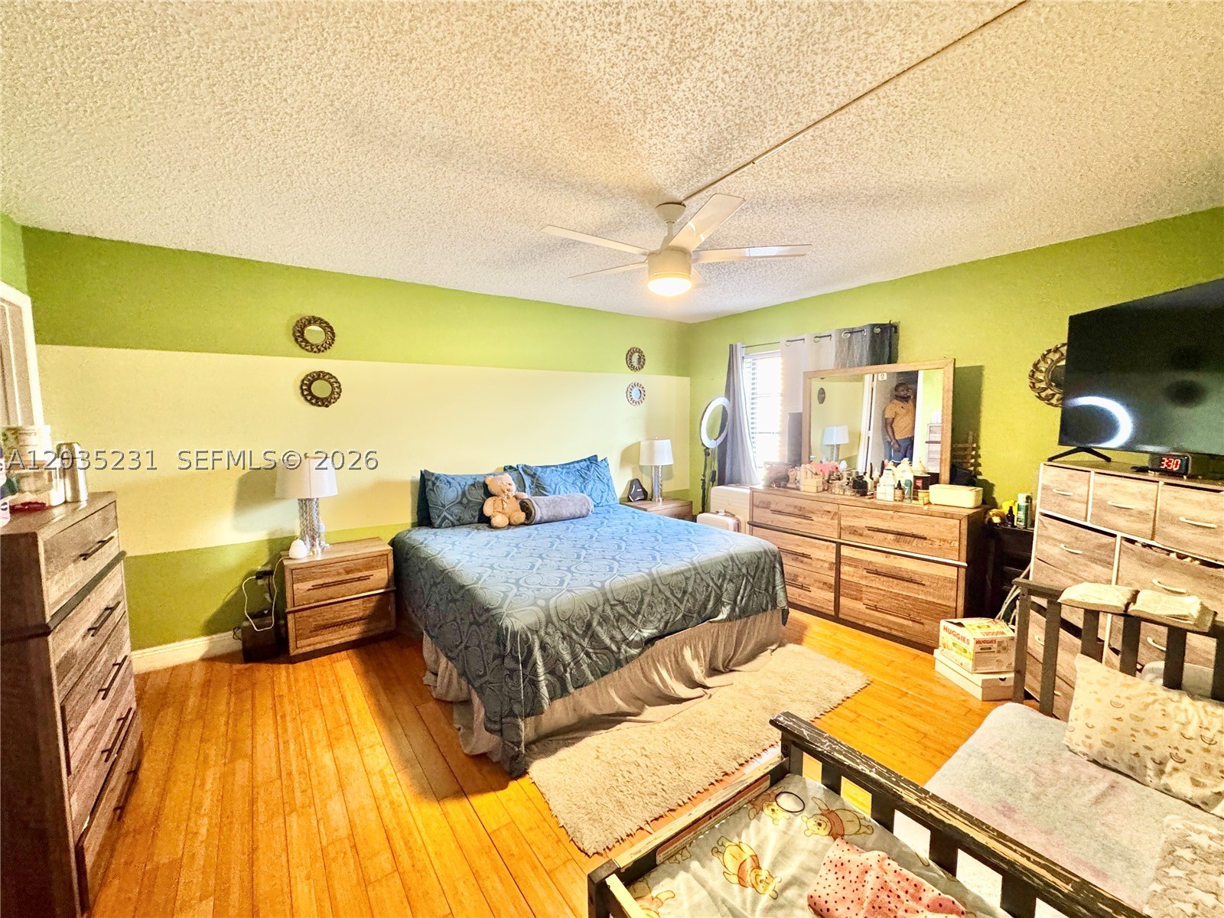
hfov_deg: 102.1
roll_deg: +1.4
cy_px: 459
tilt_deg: -4.7
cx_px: 612
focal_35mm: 14
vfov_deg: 85.7
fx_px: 495
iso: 640
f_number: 2.2
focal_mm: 2.22
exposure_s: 1/60
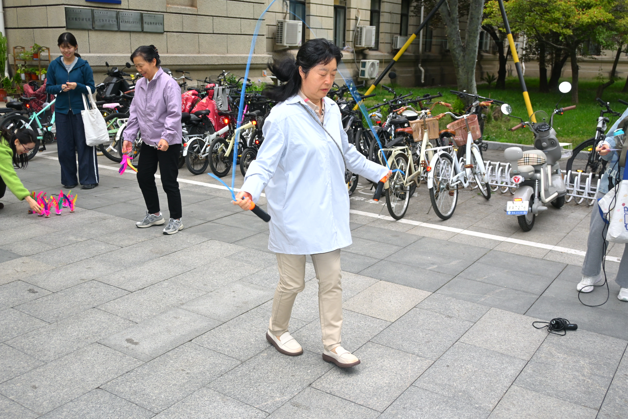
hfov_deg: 53.1
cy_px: 210
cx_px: 314
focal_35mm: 36
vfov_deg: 36.9
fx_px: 628
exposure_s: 1/200
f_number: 4.5
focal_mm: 24
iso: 280
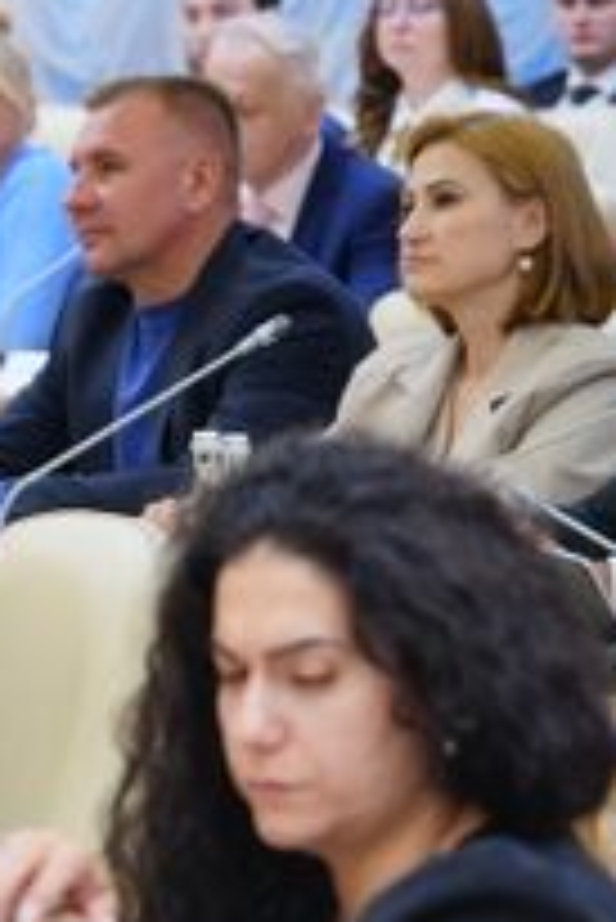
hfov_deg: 3.7
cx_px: -915
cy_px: 747
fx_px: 9326
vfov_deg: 5.7
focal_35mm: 364
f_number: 5
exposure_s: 1/50
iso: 800
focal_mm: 107
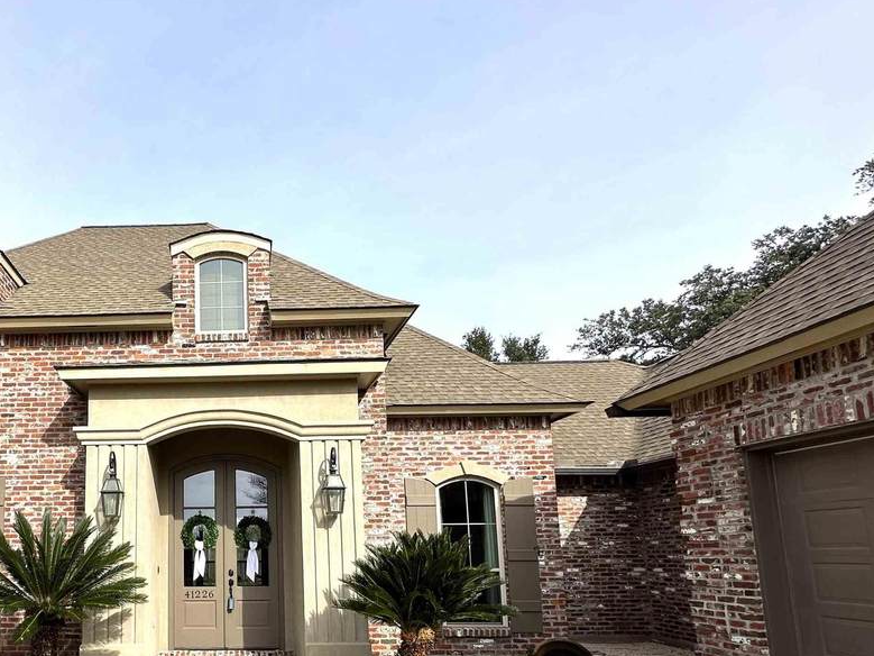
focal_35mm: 23
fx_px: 581
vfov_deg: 56.4
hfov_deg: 68.8
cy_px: 480
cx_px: 212
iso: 50
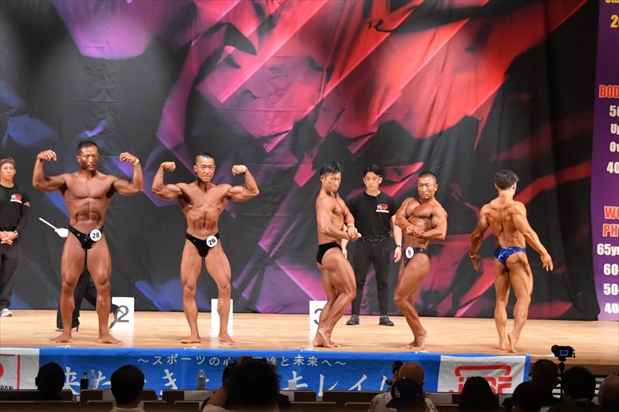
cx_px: 310
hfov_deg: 15.2
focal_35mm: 135
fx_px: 2320
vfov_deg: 10.2
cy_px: 206
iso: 9000
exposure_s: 1/400
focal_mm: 90
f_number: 5.6
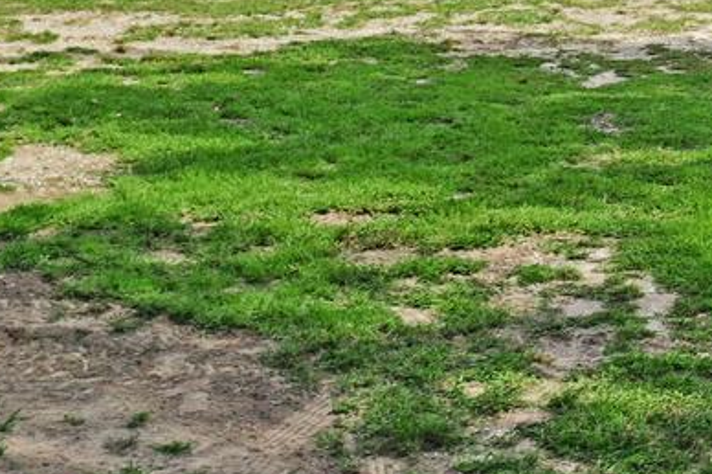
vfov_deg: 12.4
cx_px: 769
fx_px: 2055
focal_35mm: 104
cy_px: -265
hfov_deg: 18.9
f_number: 3.5
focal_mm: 10.26
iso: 100
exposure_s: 1/30
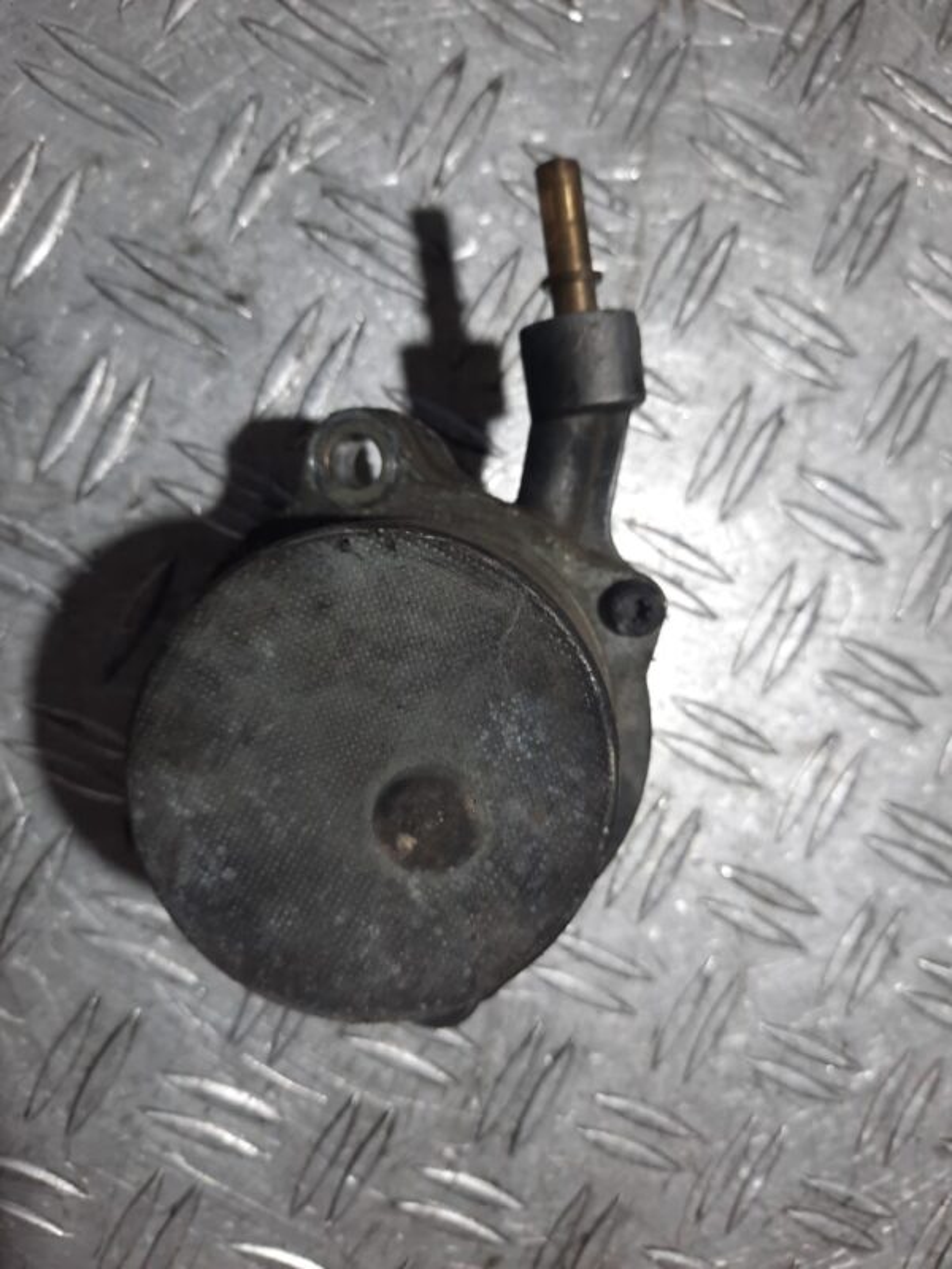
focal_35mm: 25
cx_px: 476
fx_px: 917
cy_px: 634
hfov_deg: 54.9
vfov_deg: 69.4
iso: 125
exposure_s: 1/50
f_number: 2
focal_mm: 4.6
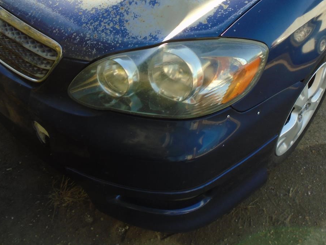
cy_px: 75
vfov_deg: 38.1
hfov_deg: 50.0
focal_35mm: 37
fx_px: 349
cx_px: 182
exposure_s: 1/200
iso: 100
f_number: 3.2
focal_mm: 4.6
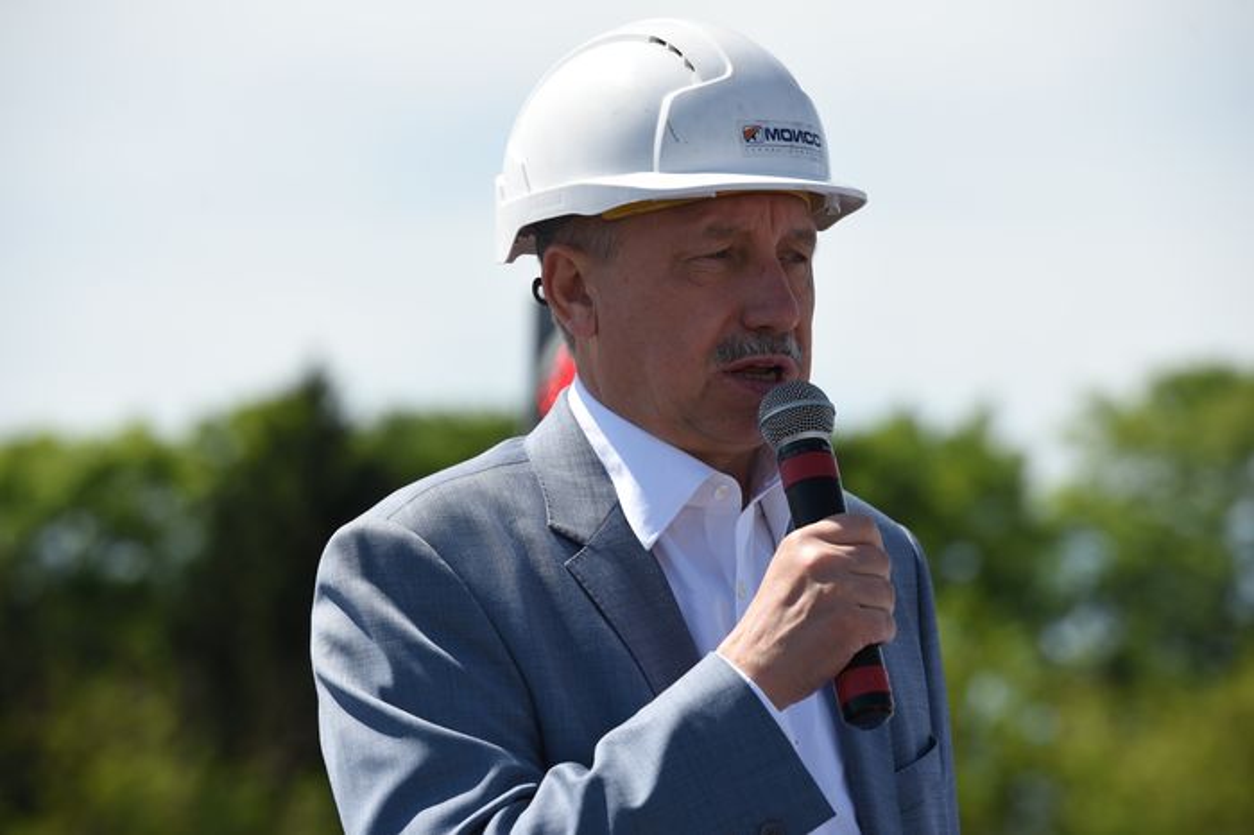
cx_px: 627
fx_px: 6615
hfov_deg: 10.8
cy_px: 418
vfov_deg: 7.2
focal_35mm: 190
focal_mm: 190
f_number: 7.1
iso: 100
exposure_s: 1/400
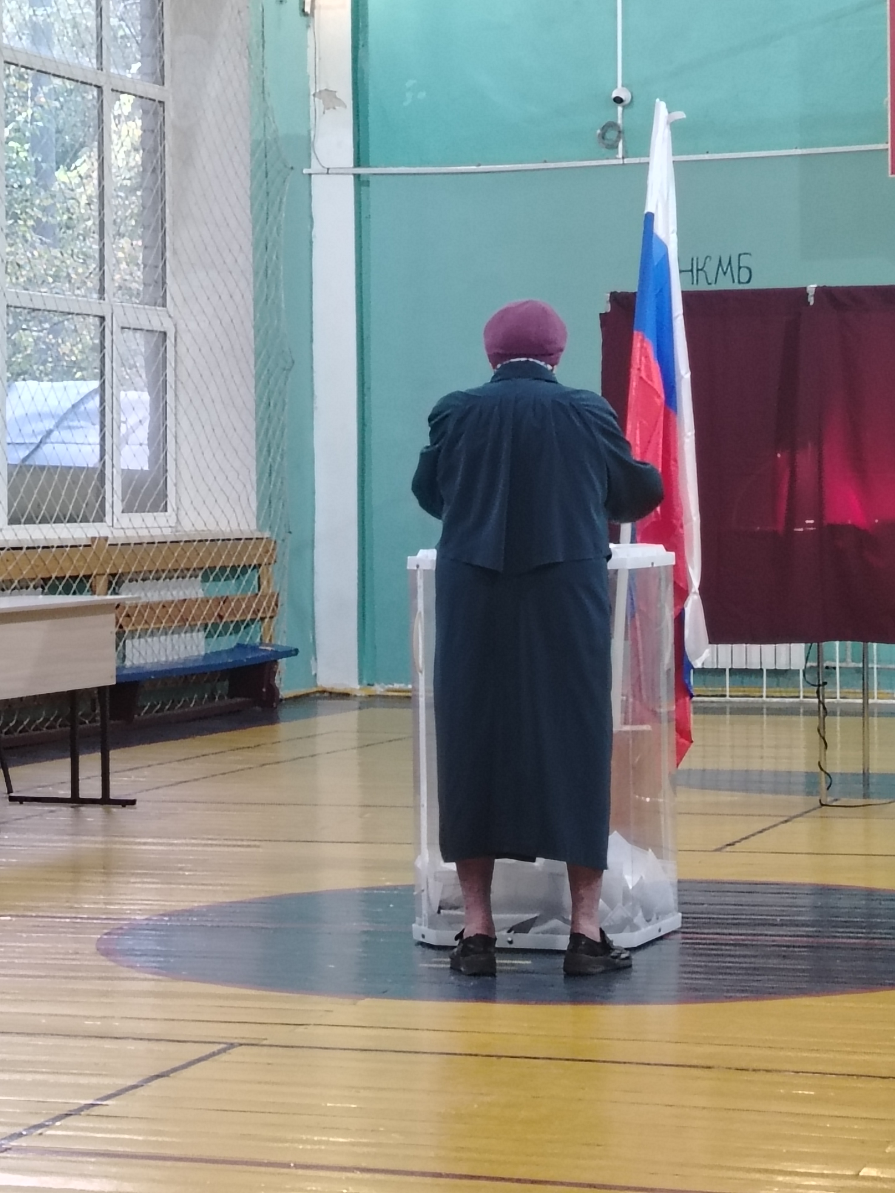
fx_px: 3378
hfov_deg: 15.1
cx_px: 448
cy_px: 596
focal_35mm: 98
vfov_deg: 20.0
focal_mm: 5.25
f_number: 1.75
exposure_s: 1/33.3
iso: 841
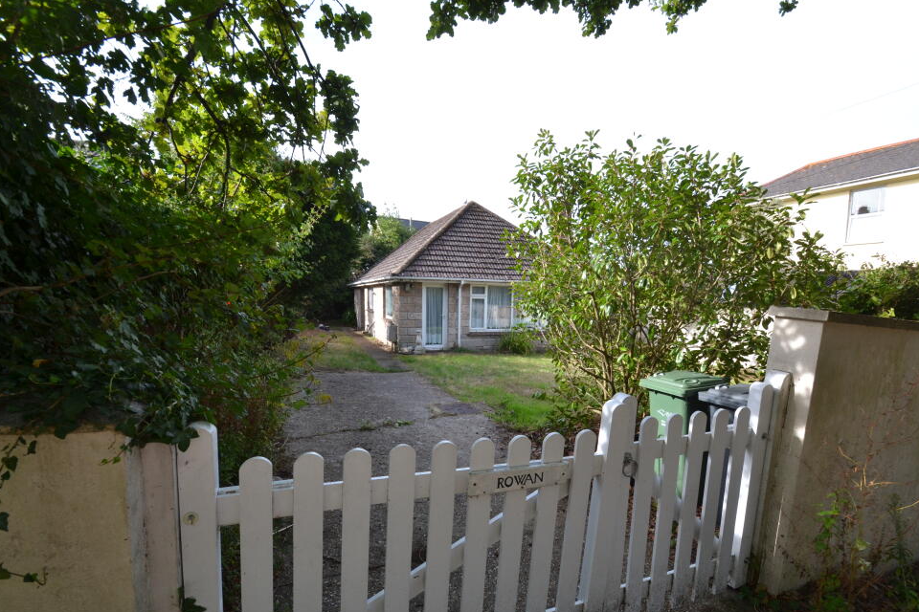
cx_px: 483
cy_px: 325
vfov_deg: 73.7
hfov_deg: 96.7
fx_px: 408
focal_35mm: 16
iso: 400
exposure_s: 1/250
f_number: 8
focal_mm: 10
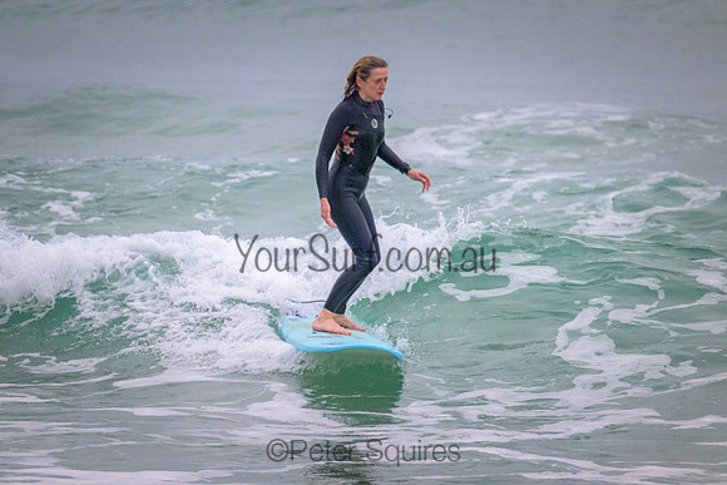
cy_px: 242
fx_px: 14543
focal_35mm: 720
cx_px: 364
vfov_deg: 1.9
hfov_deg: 2.9
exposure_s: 1/1250
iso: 8000
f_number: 11
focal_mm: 720
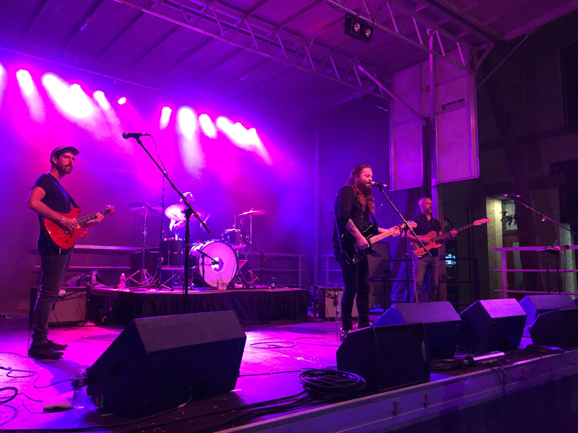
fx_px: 484
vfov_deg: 48.2
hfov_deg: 61.7
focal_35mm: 29
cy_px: 216
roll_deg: -0.8
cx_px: 289
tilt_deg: +5.8
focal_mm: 4.15
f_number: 2.2
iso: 250
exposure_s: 1/24
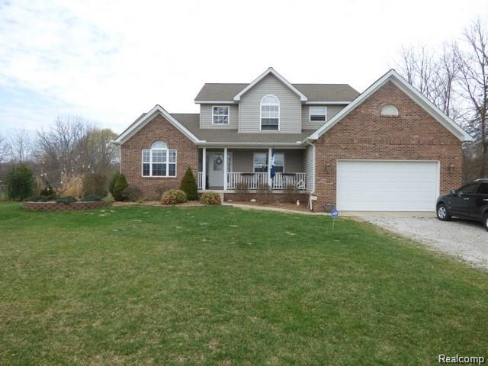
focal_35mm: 24
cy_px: 183
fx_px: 338
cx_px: 244
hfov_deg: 71.6
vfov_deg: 56.8
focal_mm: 4.25
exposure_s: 1/1600
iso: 400
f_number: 4.5
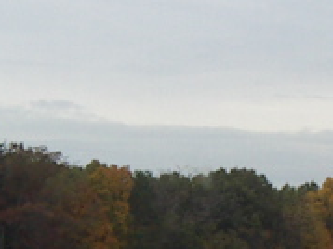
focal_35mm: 172
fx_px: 1654
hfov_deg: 11.5
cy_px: 267
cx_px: 267
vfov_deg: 8.6
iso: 50
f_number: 2.8
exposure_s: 1/125
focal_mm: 4.7
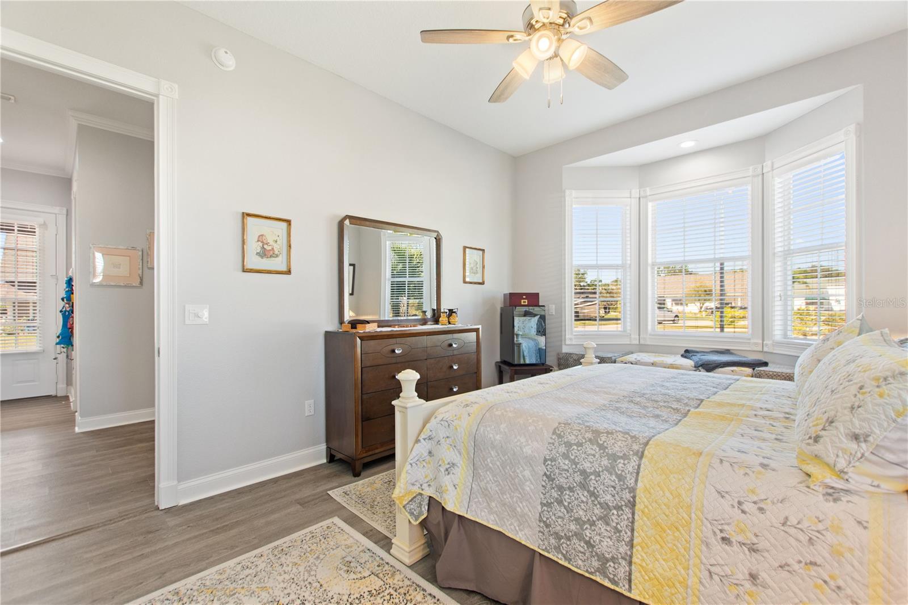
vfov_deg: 77.3
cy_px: 302
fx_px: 378
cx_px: 454
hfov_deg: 100.4
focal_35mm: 15
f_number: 4.5
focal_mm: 10
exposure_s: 1/30
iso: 400
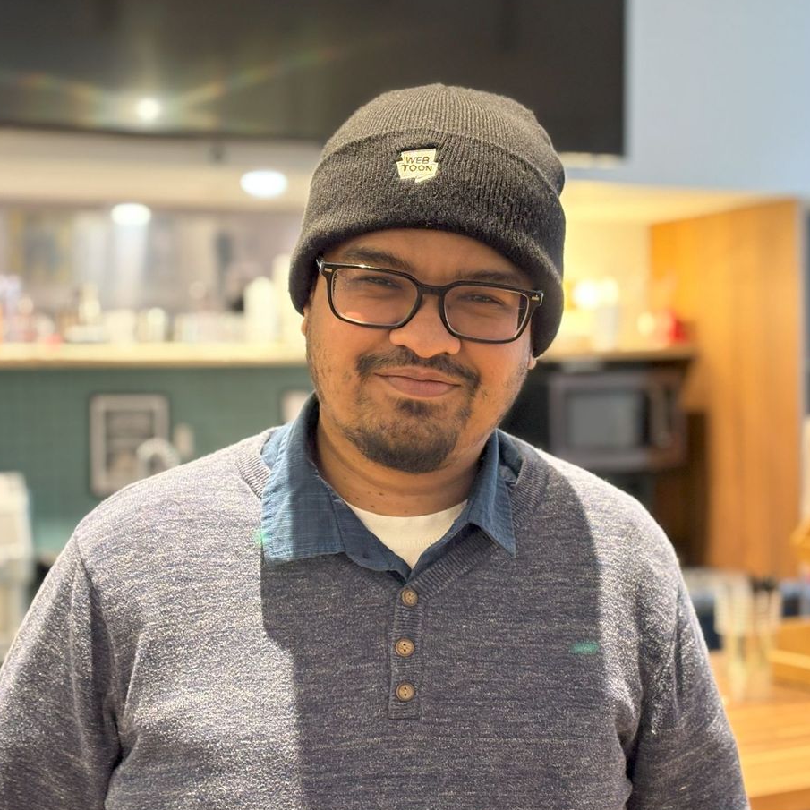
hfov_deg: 26.5
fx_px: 1721
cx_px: 432
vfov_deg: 26.5
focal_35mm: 65
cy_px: 405
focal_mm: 5.96
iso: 250
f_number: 1.6
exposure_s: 1/40
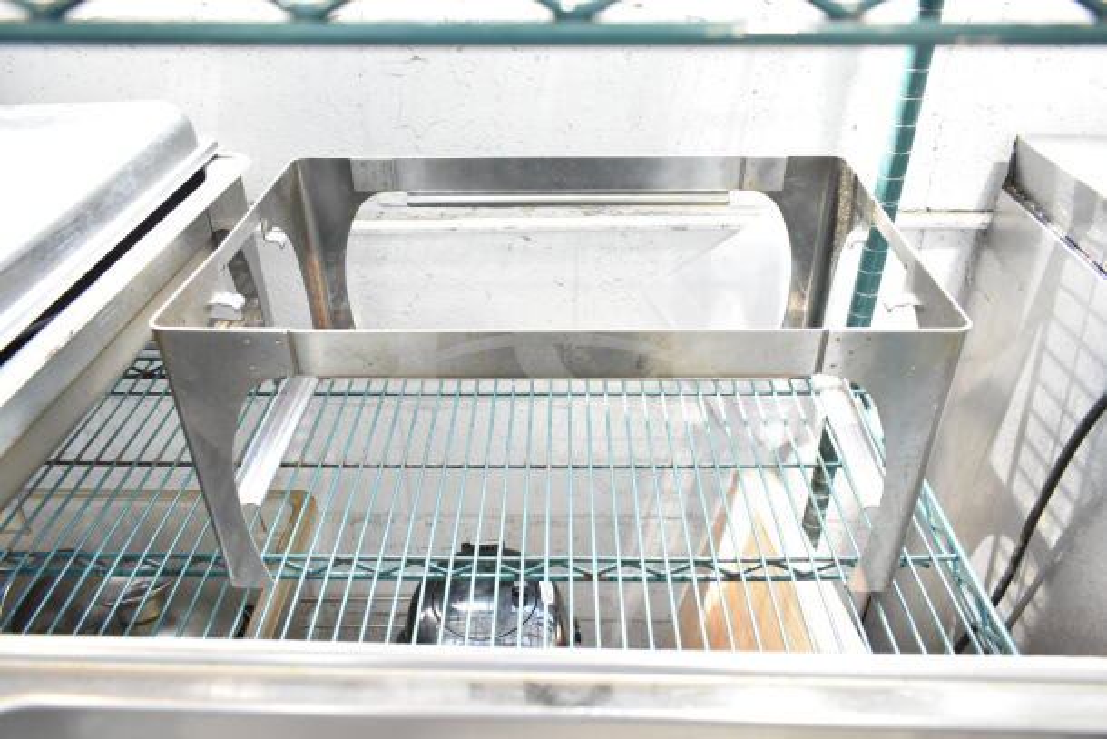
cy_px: 370
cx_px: 554
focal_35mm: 27
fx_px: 830
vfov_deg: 48.0
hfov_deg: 67.4
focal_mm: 18
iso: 1600
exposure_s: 1/80
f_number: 4.5
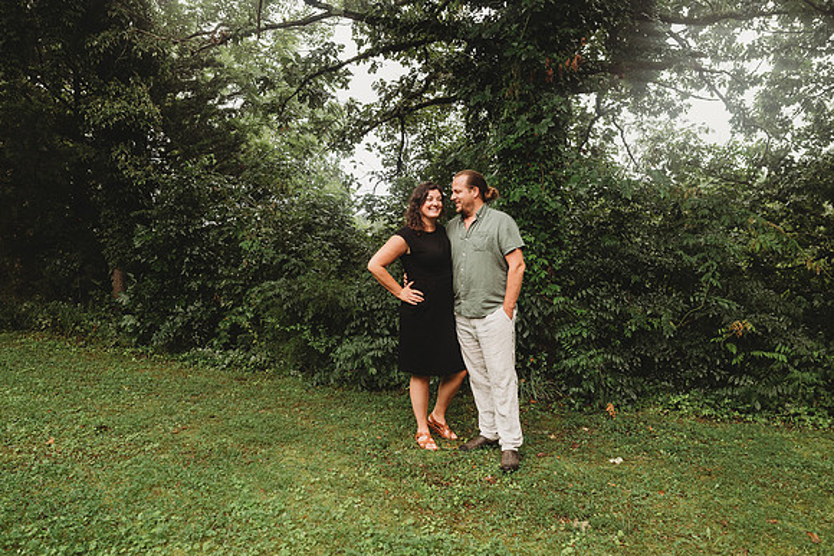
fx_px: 608
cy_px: 278
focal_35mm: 26
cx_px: 417
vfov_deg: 49.2
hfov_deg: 68.9
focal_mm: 24
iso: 400
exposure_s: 1/160
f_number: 3.5
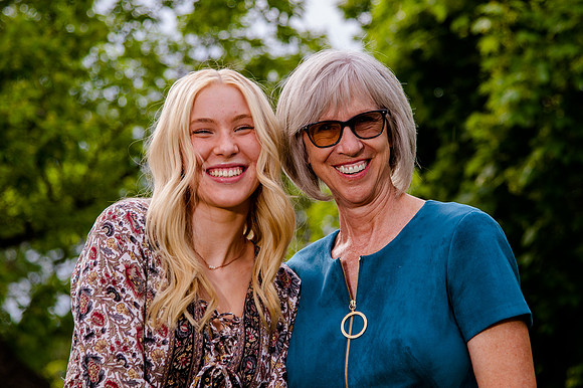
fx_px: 2087
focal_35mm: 129
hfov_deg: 15.9
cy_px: 170
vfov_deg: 10.6
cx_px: 327
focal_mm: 92
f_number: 4.5
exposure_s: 1/200
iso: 160
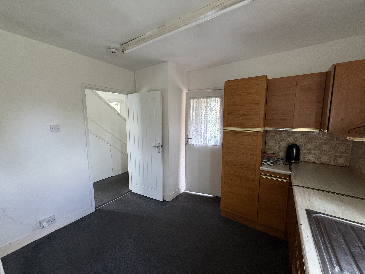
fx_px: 148
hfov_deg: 102.1
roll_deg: +0.8
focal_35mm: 14
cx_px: 182
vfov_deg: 85.7
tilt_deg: -7.1
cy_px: 137
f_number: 2.2
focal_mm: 2.22
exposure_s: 1/99
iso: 320
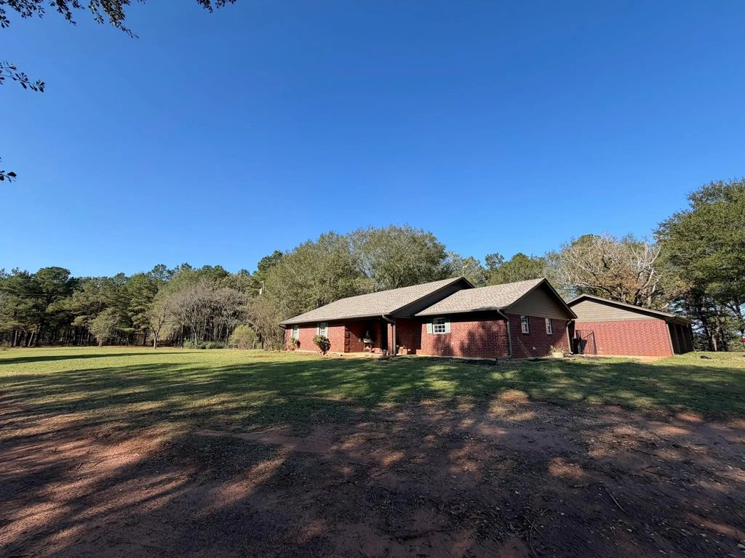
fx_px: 301
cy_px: 279
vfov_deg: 85.7
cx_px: 372
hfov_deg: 102.1
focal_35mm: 14
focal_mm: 2.22
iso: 40
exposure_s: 1/770
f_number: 2.2
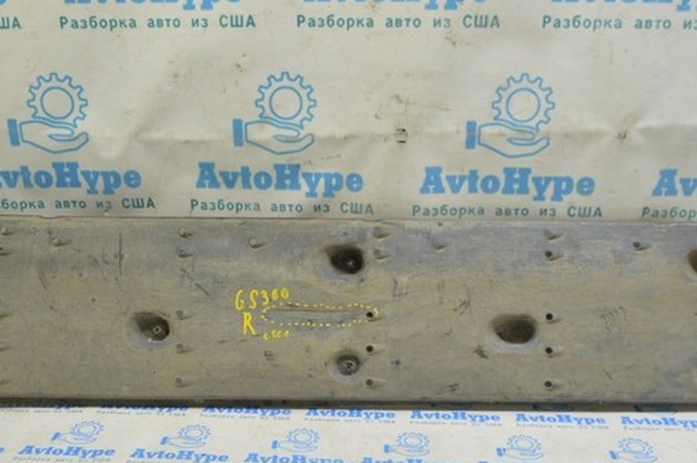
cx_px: 328
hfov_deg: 47.4
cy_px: 282
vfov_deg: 32.4
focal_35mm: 41
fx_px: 793
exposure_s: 1/20
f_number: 5.6
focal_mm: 20
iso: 400
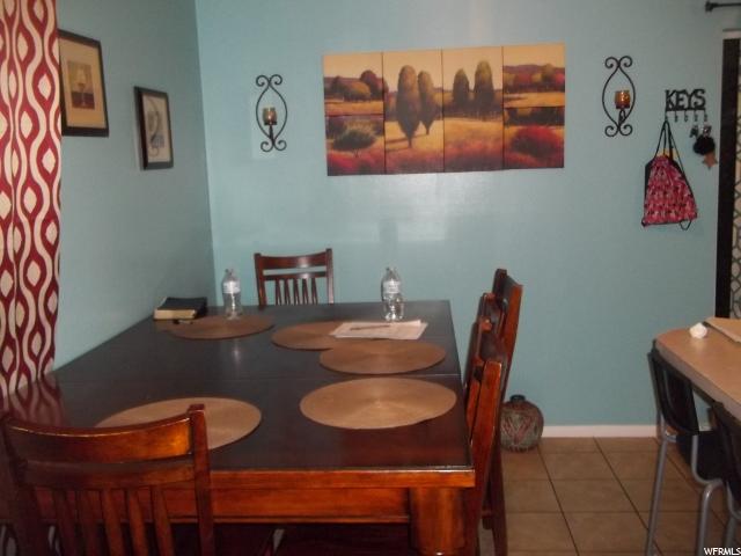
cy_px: 278
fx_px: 685
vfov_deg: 44.2
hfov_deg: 56.8
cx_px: 370
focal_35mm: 32
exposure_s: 1/30
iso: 250
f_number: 2.9
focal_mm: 5.7
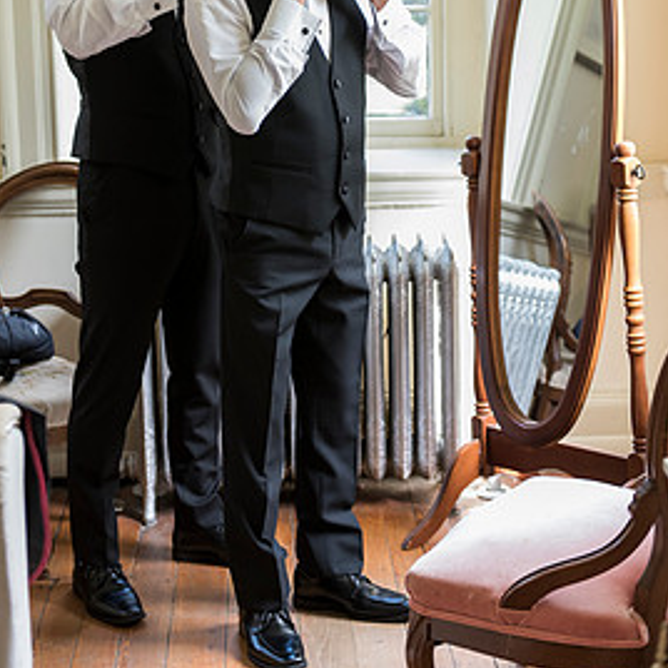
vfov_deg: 21.5
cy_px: 162
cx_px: 346
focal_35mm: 80
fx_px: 1747
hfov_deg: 21.7
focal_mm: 56
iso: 1000
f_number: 2.8
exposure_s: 1/160
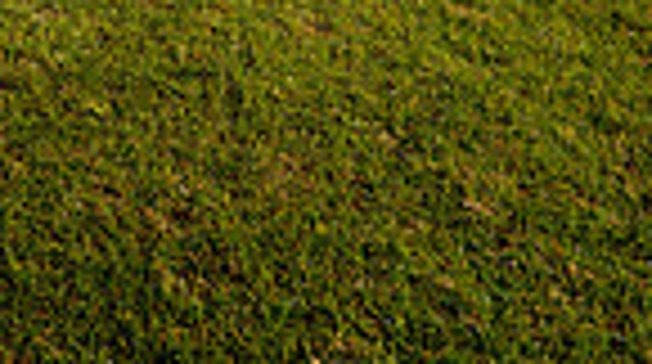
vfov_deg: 9.9
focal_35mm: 101
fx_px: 1743
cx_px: 117
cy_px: -620
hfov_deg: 20.9
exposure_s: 1/250
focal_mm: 31
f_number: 5.6
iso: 100
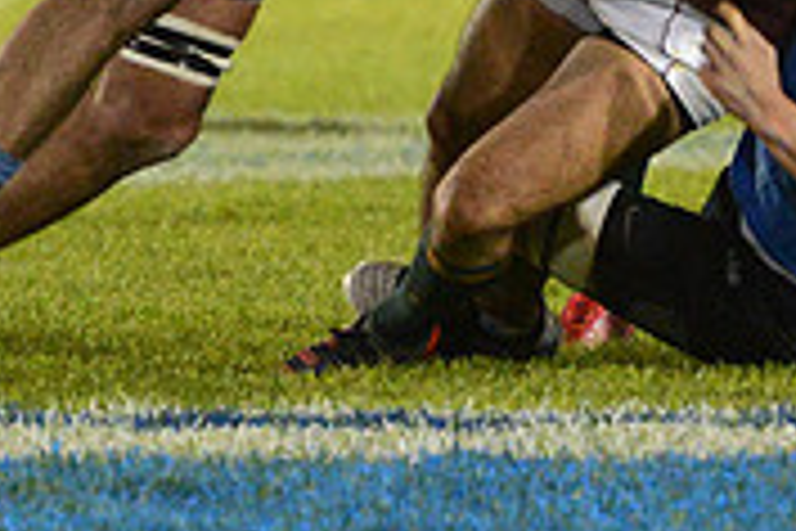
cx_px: 612
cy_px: -272
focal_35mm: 884
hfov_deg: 2.3
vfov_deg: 1.6
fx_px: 19545
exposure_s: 1/500
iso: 5000
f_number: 4
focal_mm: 270
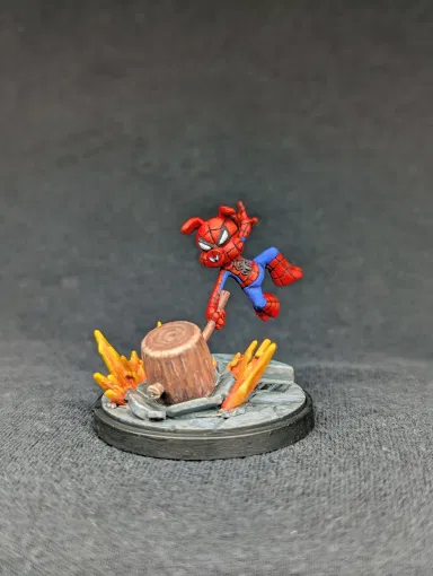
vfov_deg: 39.6
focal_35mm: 48
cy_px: 288
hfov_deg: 30.3
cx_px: 216
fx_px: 799
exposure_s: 1/53.8
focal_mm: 6.81
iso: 42
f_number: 1.85
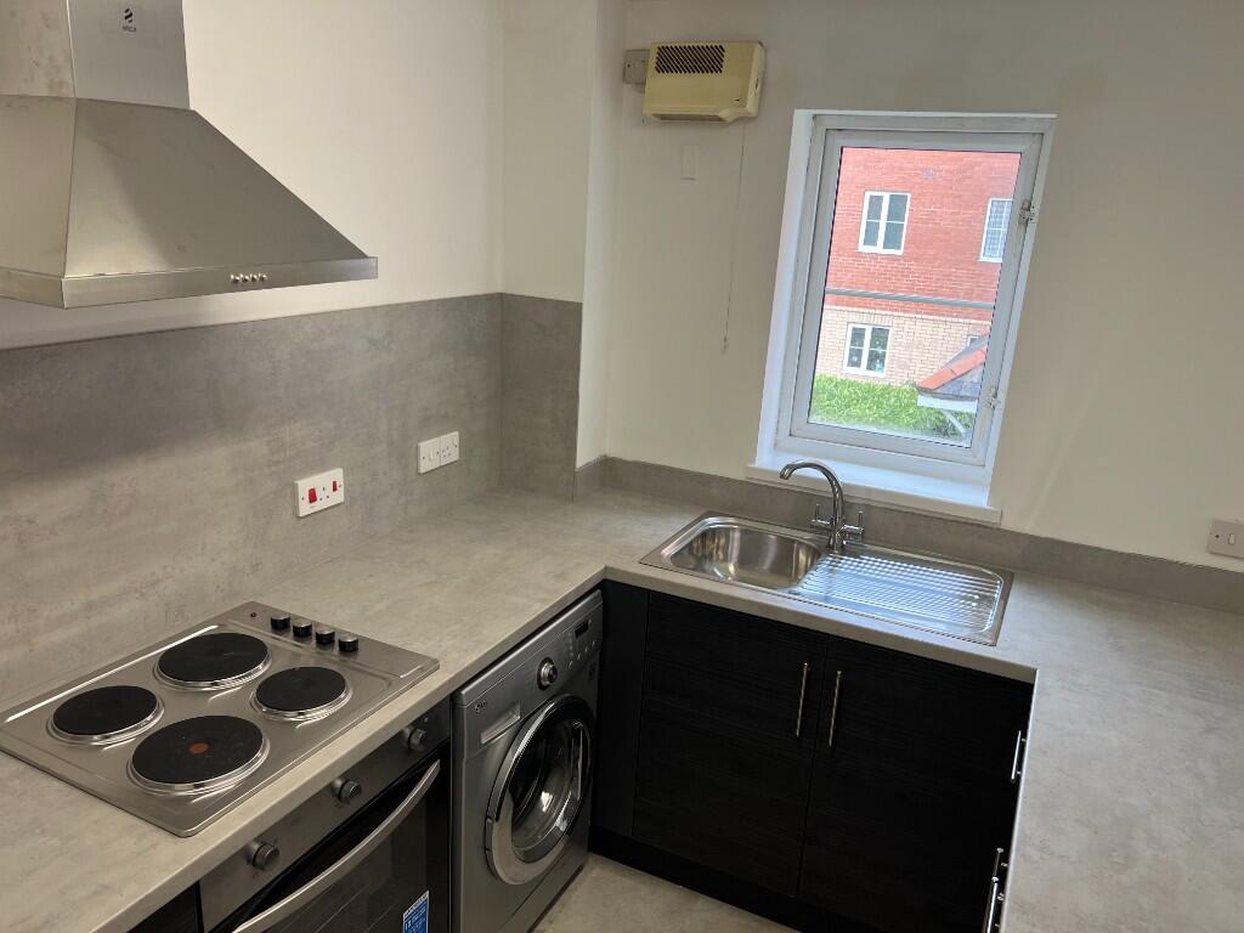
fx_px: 934
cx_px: 622
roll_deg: -3.6
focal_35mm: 26
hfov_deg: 67.3
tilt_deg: -15.5
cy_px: 466
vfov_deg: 53.1
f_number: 1.5
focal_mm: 5.7
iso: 32
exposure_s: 1/100
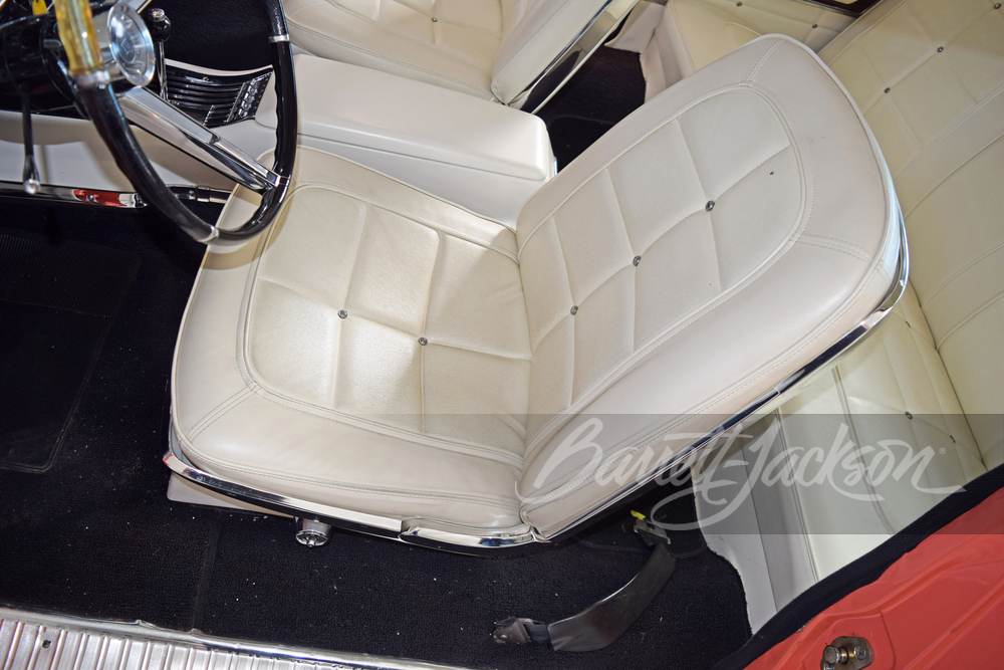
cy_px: 335
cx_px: 502
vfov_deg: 47.9
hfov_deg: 67.4
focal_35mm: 27
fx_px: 753
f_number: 3.5
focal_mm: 18
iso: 125
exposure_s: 1/100
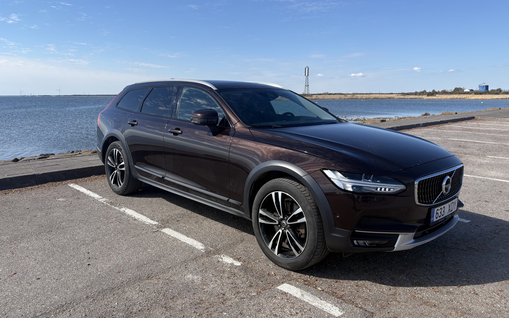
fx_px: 388
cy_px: 137
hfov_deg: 66.5
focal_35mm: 28
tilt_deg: -4.3
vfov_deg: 44.4
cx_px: 257
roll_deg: -0.4
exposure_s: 1/3623
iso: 50
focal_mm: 5.96
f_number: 1.6
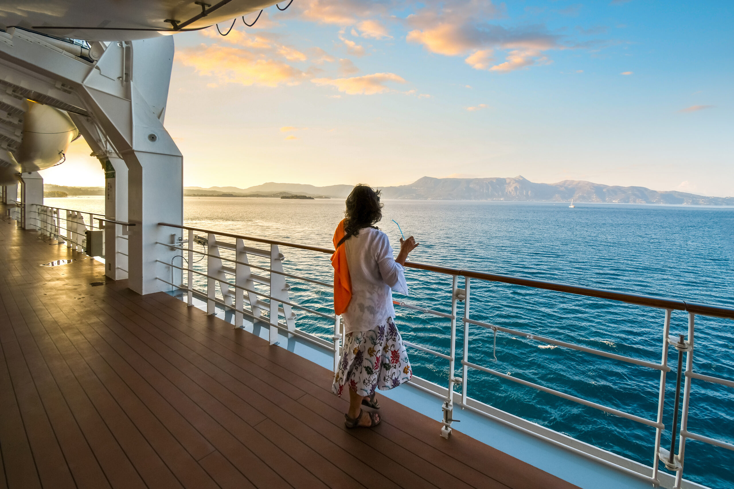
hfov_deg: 100.4
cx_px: 367
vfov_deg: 77.3
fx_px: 306
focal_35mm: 15
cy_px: 244
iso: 100
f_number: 9
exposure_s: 1/320
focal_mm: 10
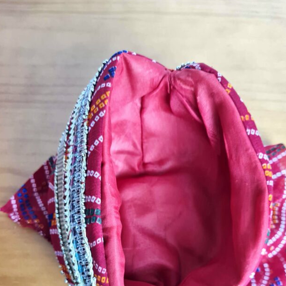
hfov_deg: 47.2
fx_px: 327
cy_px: 213
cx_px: 153
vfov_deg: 45.6
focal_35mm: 35
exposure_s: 1/40
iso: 200
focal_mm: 5.4
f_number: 1.8
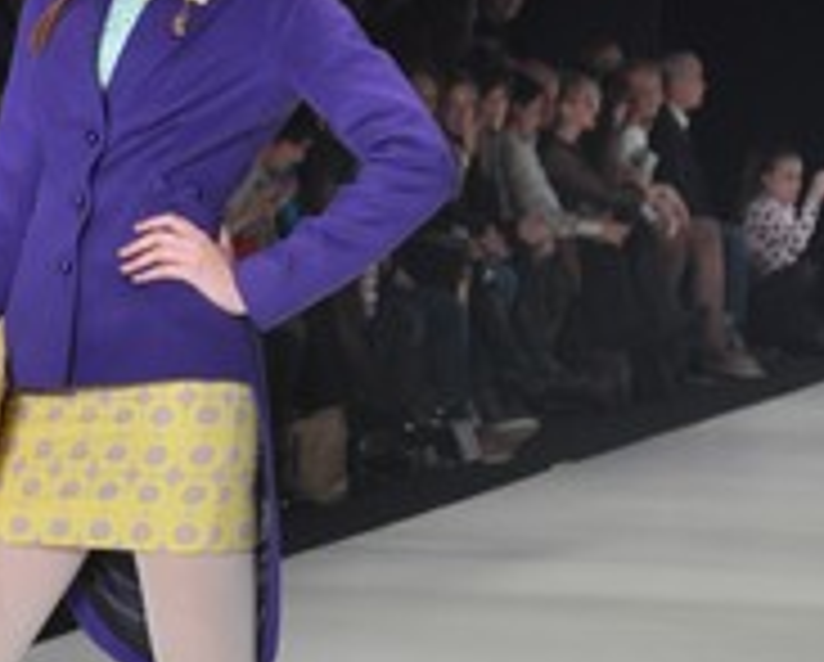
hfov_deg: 6.0
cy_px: 293
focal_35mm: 319
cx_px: 97
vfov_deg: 4.9
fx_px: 7792
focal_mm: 80
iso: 1000
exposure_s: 1/125
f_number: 5.3
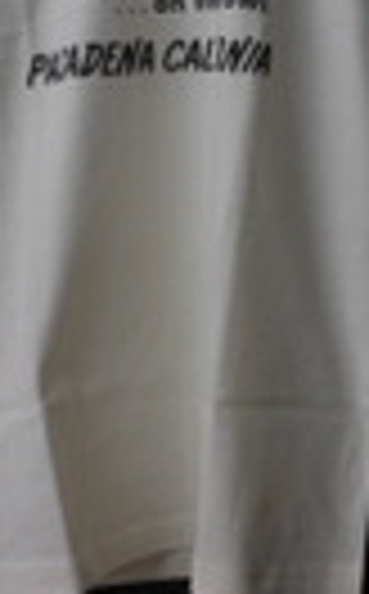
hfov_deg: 15.7
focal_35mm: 79
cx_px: 477
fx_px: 1277
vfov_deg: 25.9
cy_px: 151
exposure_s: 1/30
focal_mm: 5
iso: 125
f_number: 3.7
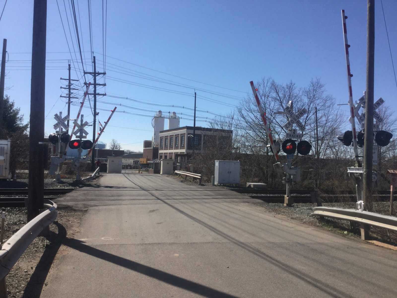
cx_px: 198
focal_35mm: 31
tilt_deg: +1.0
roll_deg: -2.9
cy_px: 149
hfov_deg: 58.4
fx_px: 356
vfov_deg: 45.4
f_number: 2.4
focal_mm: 3.3
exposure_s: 1/1631
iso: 25
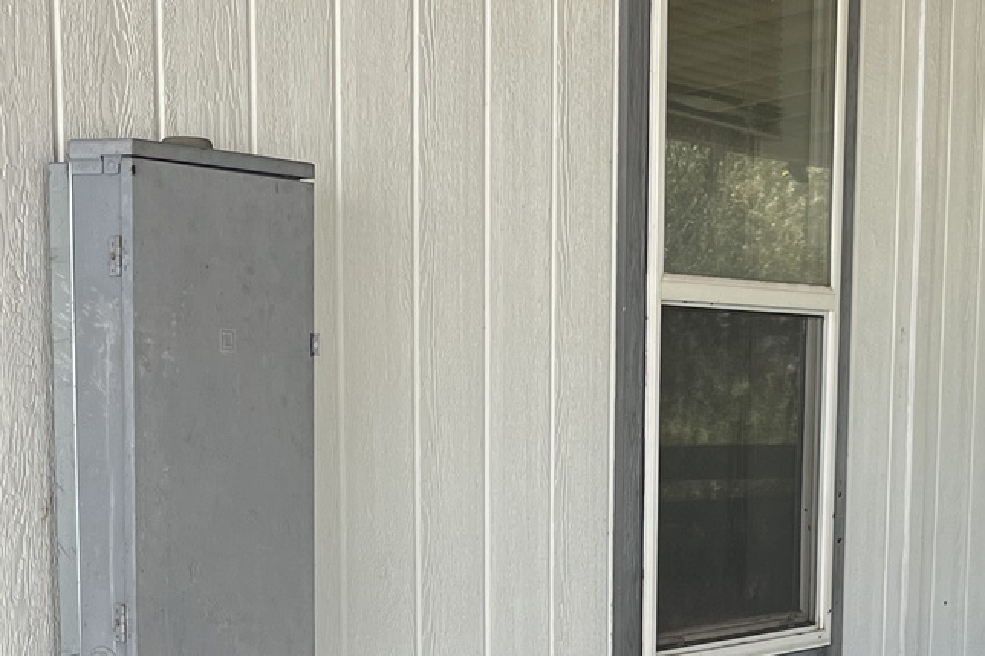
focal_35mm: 86
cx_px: 687
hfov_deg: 23.5
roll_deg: -0.9
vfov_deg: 15.3
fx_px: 2352
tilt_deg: -9.8
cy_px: 794
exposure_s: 1/437
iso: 50
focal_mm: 5.1
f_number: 1.6
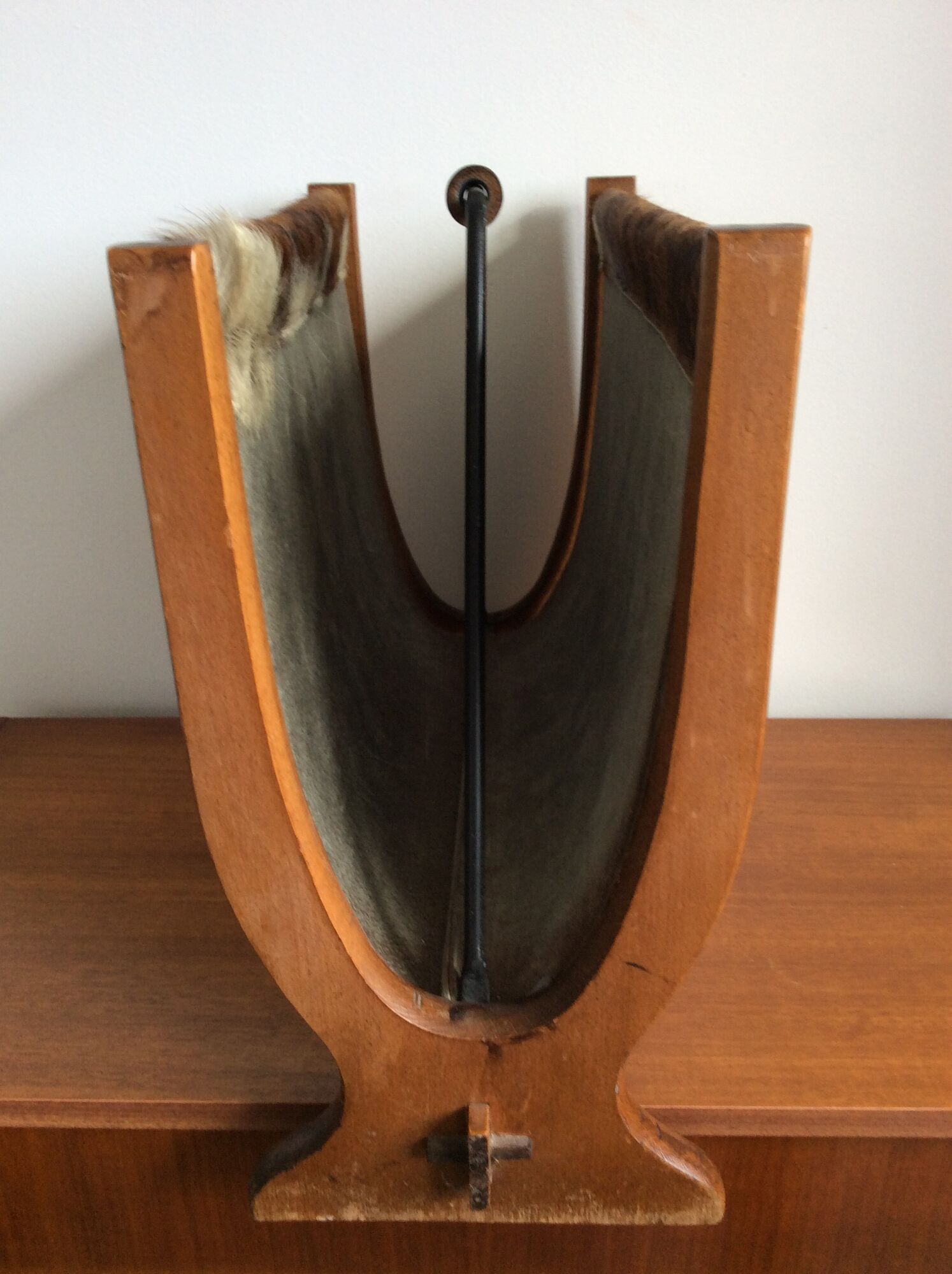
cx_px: 476
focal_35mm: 32
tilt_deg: -21.7
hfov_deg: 44.1
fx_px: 1176
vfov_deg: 56.9
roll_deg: +2.0
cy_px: 637
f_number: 2.4
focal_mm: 3.3
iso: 40
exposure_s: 1/25
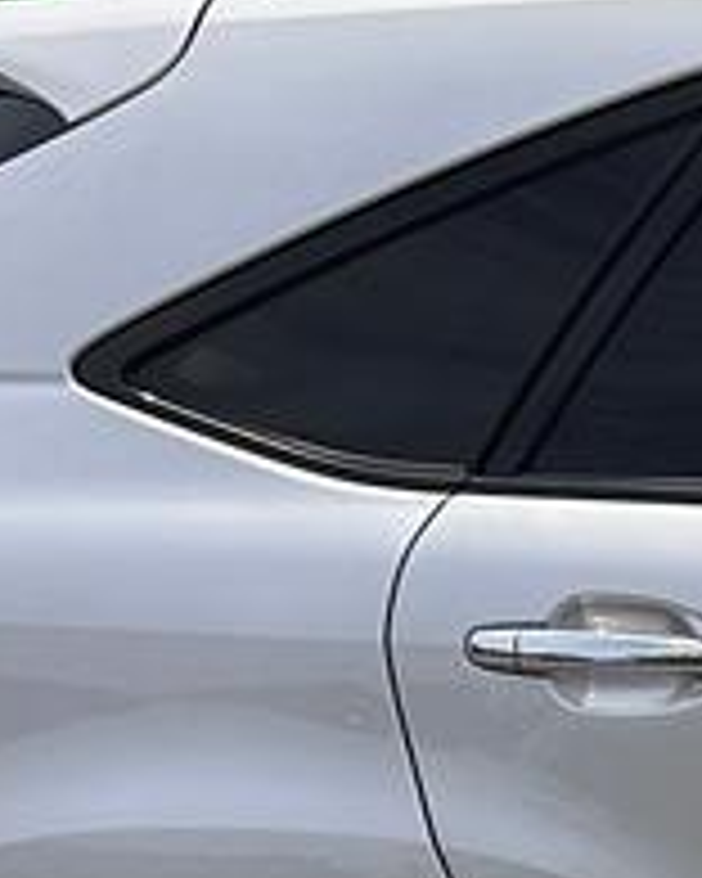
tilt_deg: -14.2
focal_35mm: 154
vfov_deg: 12.0
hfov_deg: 8.5
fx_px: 3999
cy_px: 1270
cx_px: 2034
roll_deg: -0.1
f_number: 1.78
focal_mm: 6.86
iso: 80
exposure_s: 1/5848
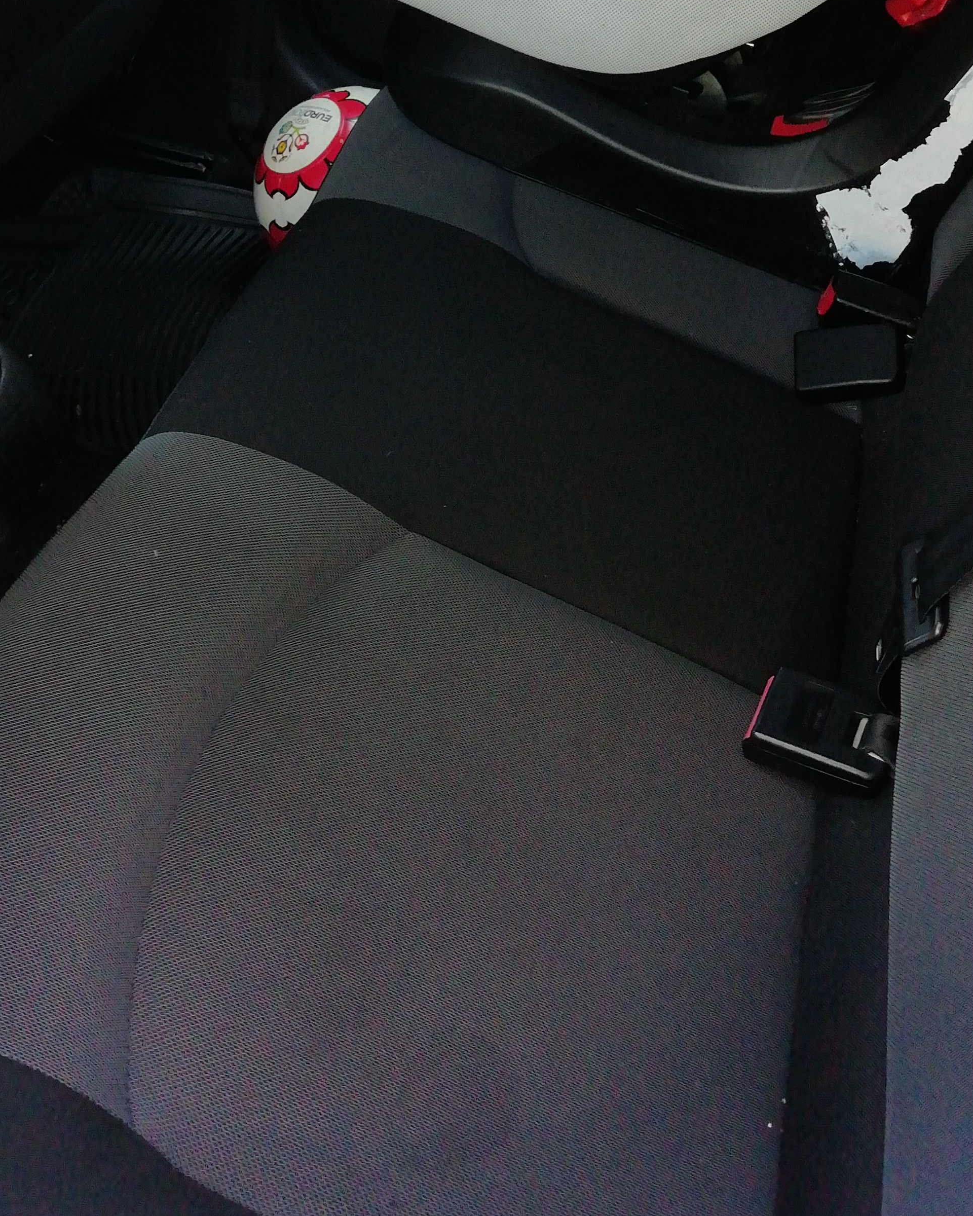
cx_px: 473
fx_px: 1583
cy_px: 188
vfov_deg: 39.8
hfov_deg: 34.2
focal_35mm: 44
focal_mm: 3.46
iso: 160
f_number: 2.2
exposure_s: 1/33.3
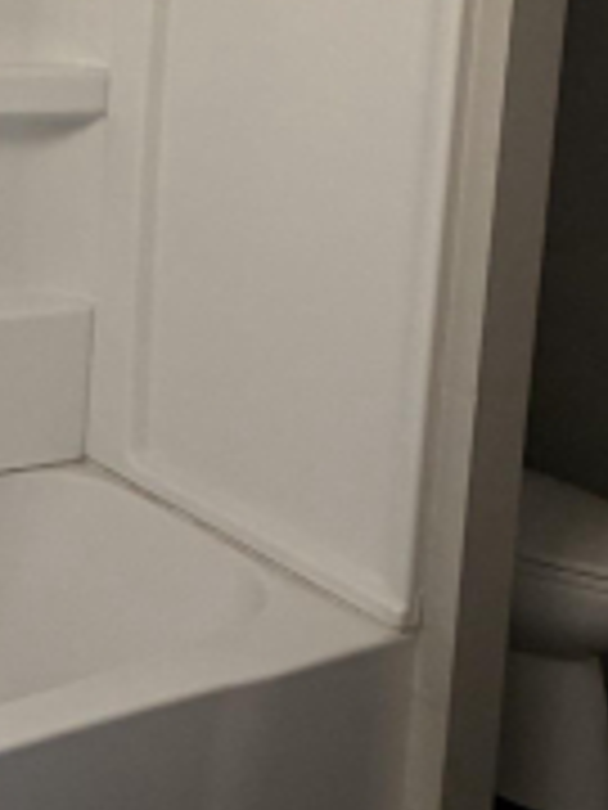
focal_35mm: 52
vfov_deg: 34.5
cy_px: 65
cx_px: -248
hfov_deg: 23.6
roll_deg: -2.9
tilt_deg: -4.5
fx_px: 1218
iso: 250
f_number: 2.2
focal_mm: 2.22
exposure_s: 1/120
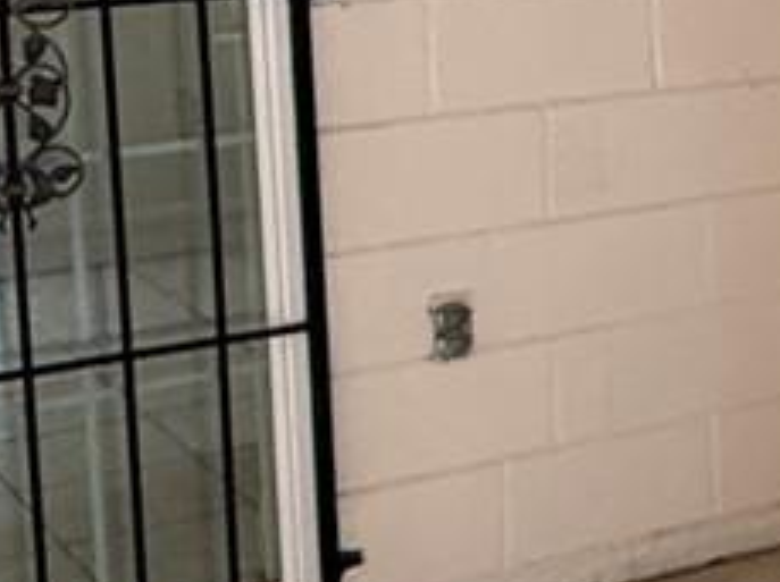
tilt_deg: -6.9
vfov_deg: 14.9
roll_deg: +1.6
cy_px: 61
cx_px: 1049
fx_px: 2205
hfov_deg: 18.5
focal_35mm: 98
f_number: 2.2
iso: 320
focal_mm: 2.22
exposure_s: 1/99
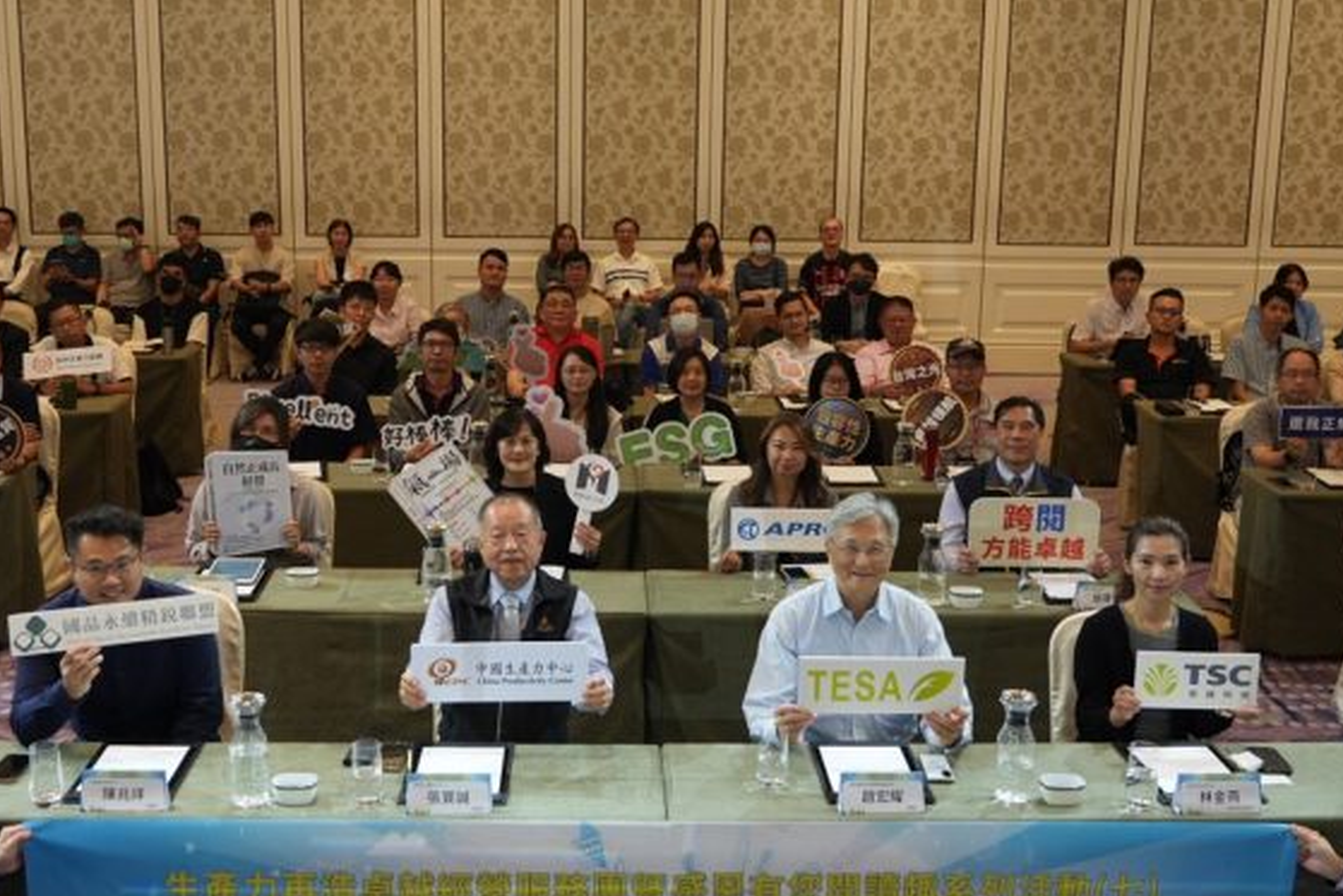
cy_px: 412
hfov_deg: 44.5
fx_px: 1642
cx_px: 625
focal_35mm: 44
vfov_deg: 30.5
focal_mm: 24
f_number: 4
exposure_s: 1/30
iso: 500
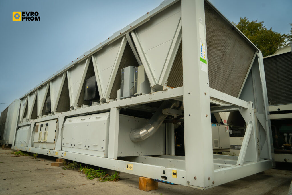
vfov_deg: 53.1
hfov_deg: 73.7
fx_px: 195
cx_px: 146
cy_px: 98
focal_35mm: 24
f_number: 6.3
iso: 250
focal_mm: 24
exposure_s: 1/400
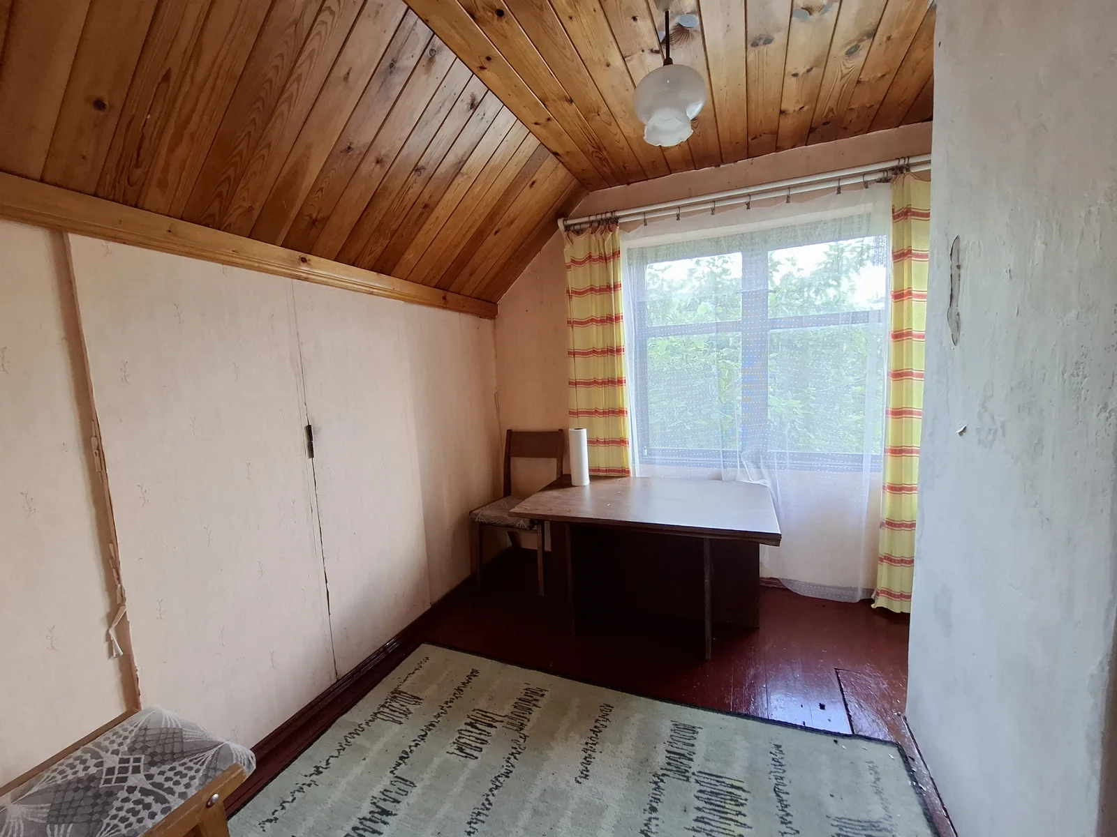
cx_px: 558
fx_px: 419
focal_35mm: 13
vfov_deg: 89.9
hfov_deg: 106.2
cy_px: 418
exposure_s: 1/25
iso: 200
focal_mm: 1.74
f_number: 2.2
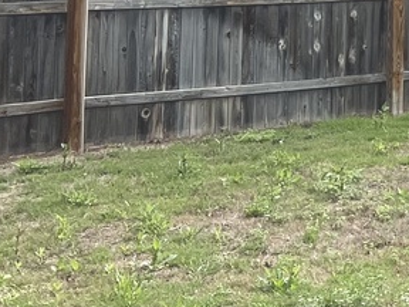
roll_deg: -0.2
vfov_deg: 11.1
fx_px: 1536
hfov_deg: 12.4
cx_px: 939
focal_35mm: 130
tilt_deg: +2.5
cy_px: -114
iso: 50
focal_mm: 5.7
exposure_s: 1/8000
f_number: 1.5
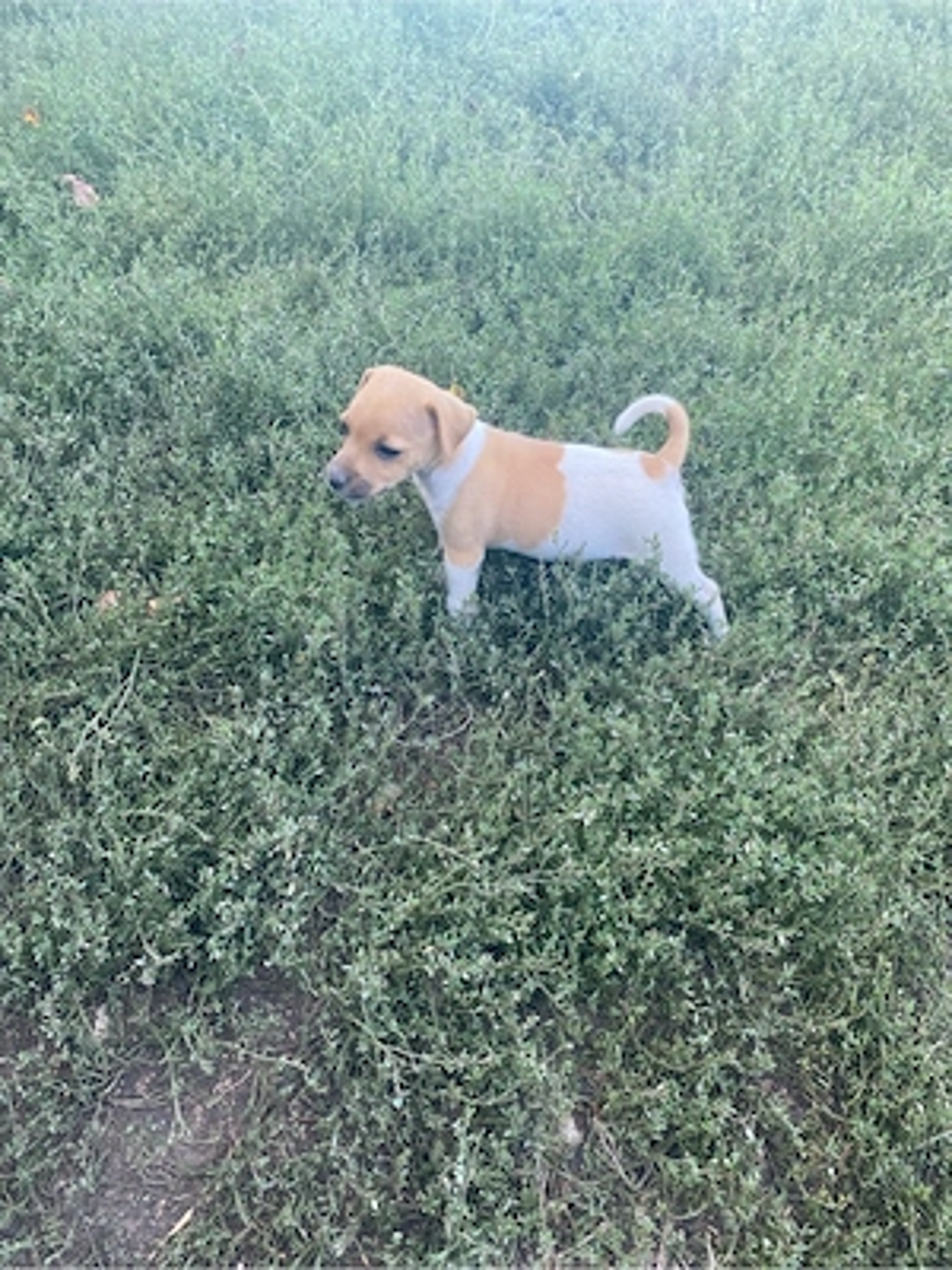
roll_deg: +0.6
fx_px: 953
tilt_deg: -39.9
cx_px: 476
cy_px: 635
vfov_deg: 67.3
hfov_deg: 53.1
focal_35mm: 26
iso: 100
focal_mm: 4.25
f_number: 1.8
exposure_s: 1/121
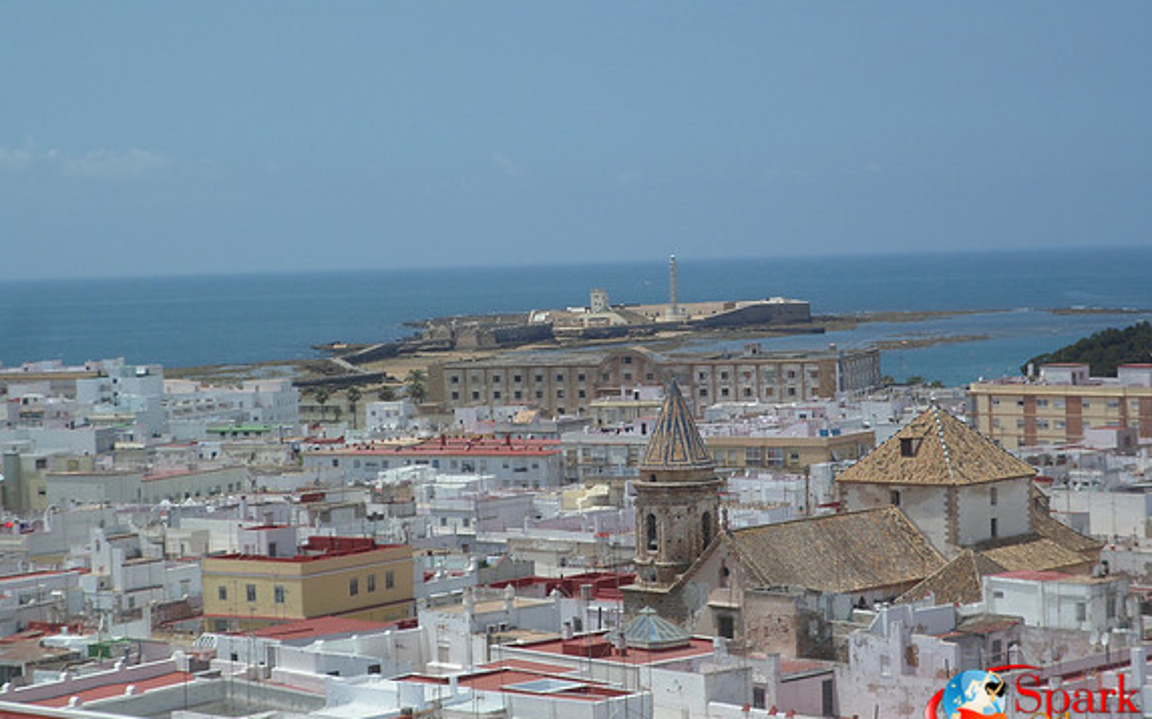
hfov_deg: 23.6
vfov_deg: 14.8
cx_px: 571
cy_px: 326
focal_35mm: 88
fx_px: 2763
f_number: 4.4
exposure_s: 1/1000
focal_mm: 15.4
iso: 80
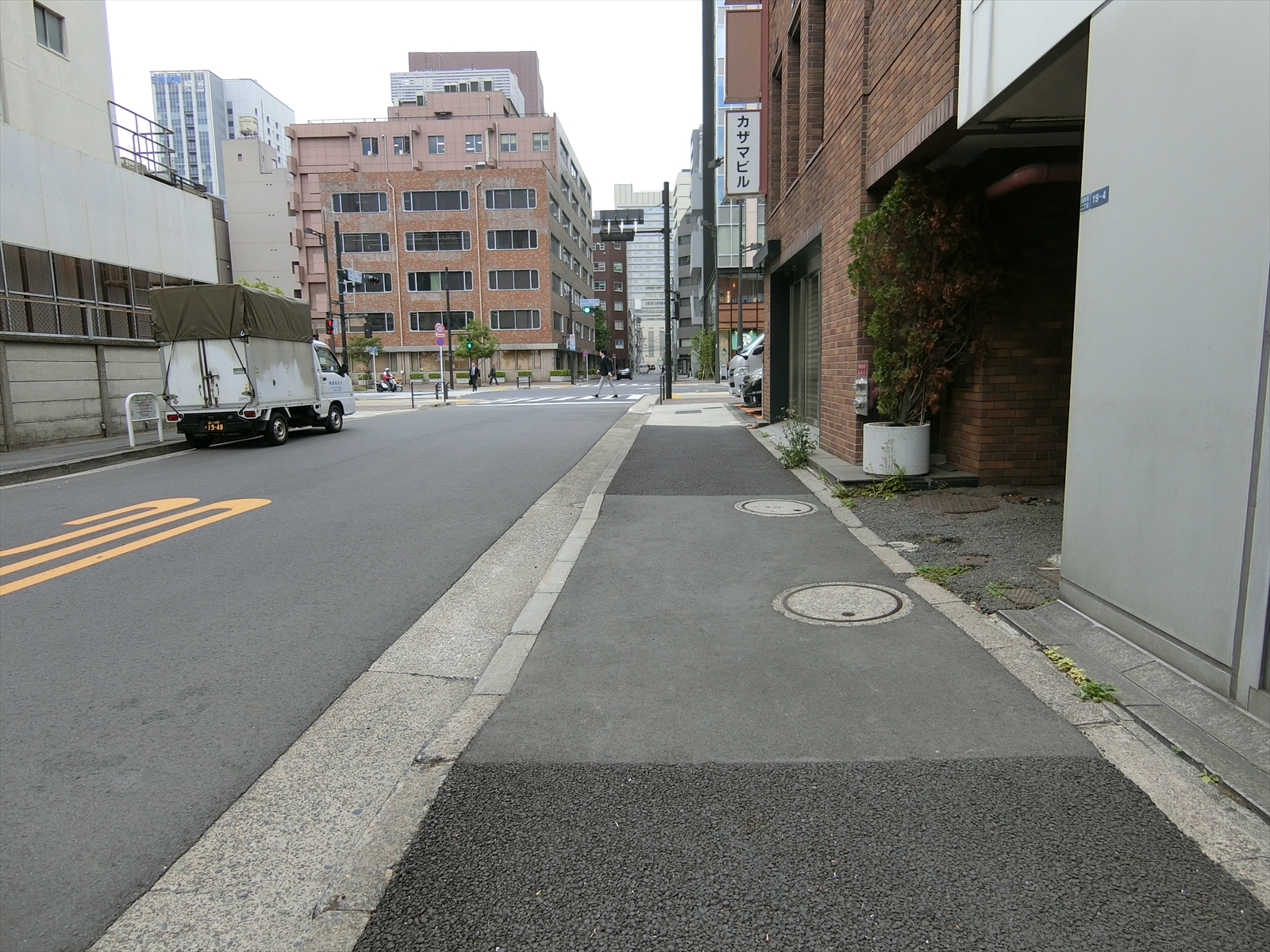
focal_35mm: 19
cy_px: 476
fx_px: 697
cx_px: 635
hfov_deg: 84.7
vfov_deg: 68.7
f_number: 2.7
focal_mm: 4.06
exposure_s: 1/200
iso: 80
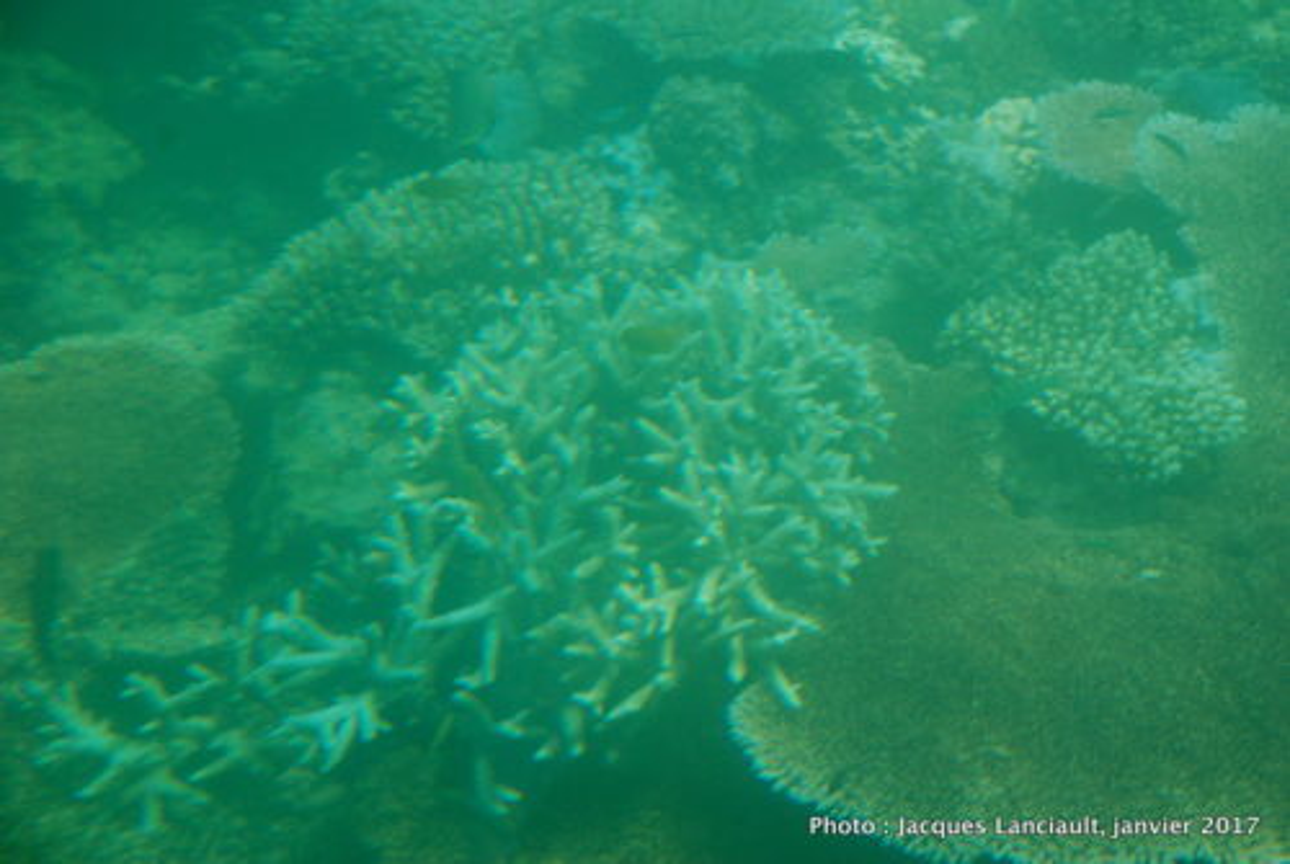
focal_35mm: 98
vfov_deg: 14.1
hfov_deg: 20.9
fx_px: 3499
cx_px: 645
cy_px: 432
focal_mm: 65
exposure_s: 1/800
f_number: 7.1
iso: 800
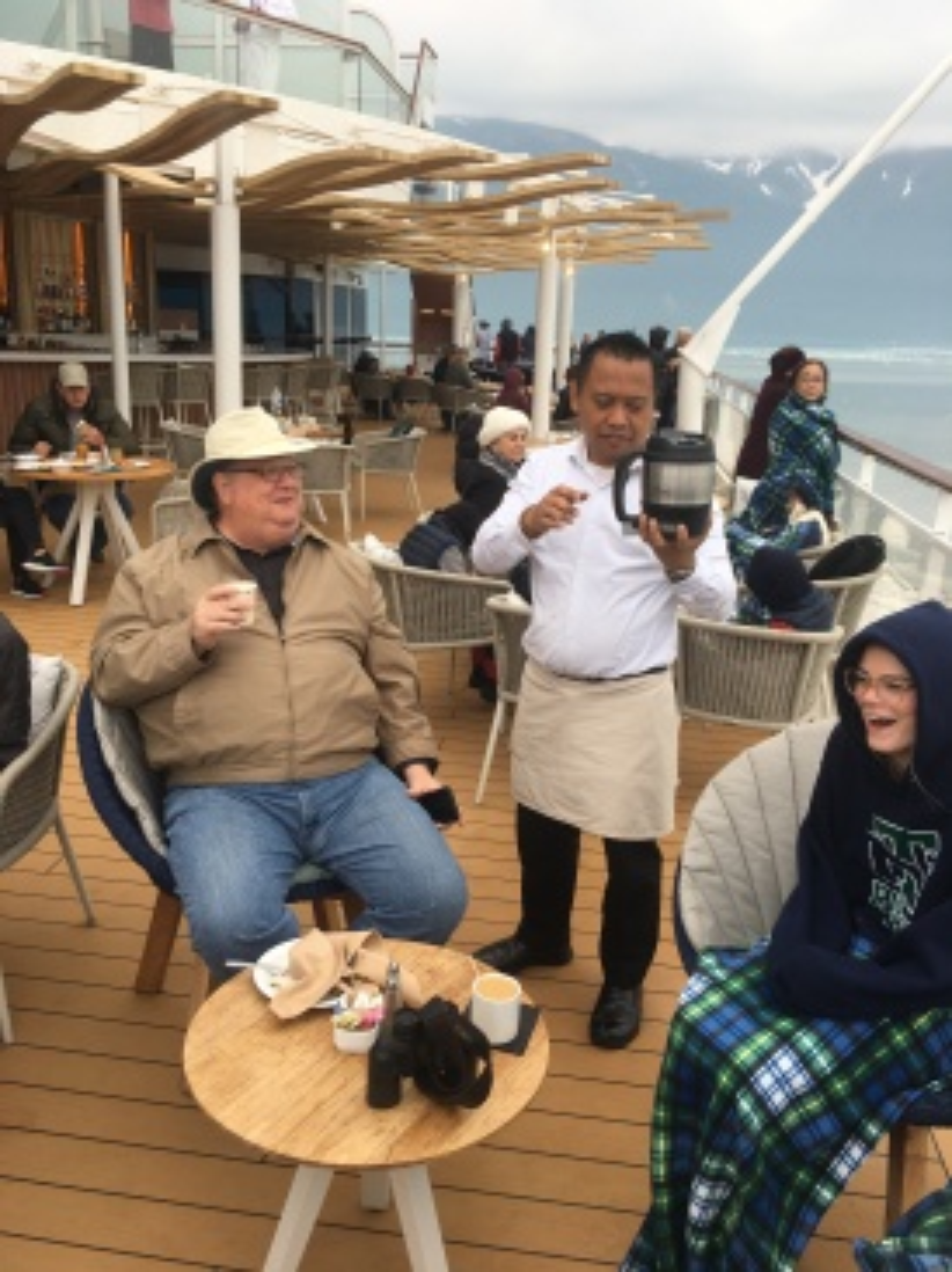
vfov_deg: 61.7
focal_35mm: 29
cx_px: 476
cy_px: 636
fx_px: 1065
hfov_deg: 48.2
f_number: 2.2
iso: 25
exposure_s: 1/268
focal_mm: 4.15
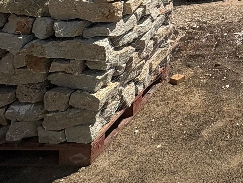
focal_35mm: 44
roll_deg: +2.0
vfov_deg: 24.6
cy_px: -98
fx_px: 309
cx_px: 318
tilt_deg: +6.1
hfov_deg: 32.2
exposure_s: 1/3390
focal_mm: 2.22
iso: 50
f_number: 2.2
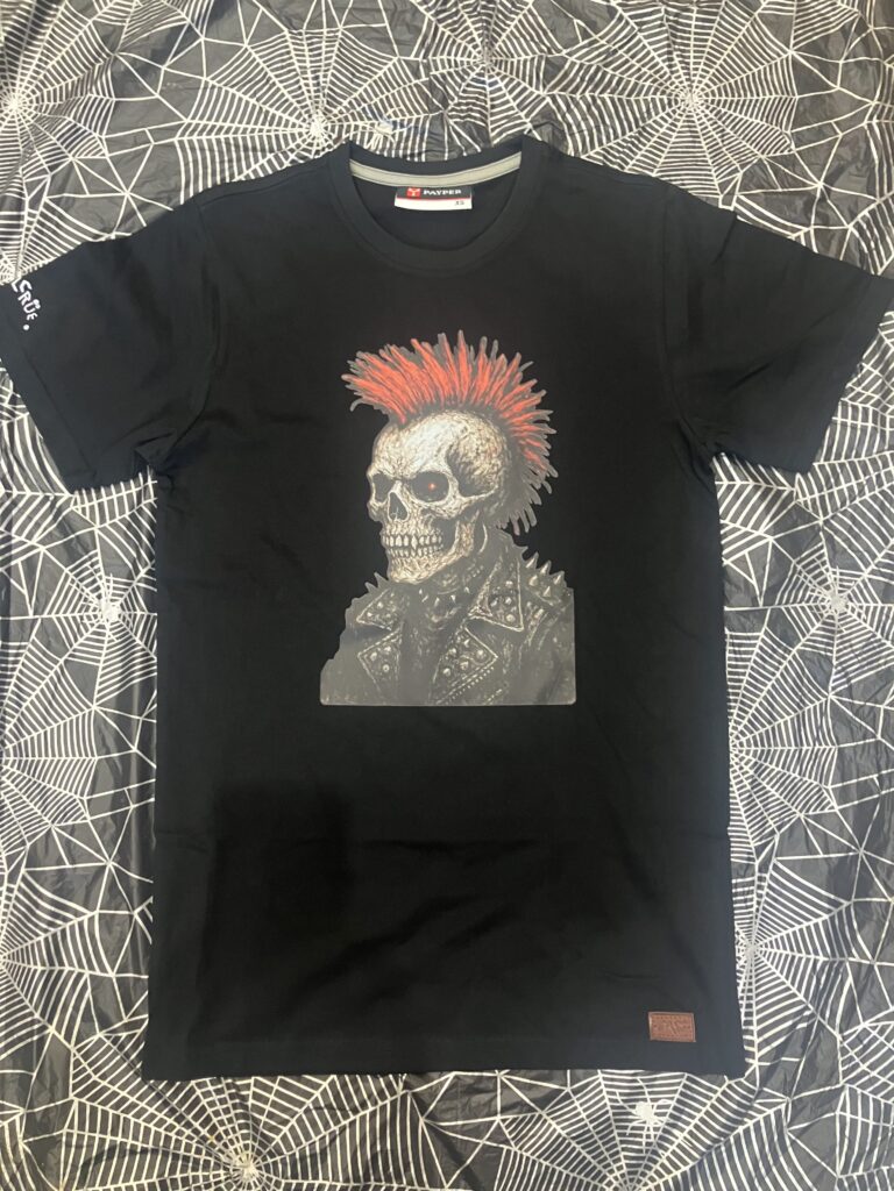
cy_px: 596
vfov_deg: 63.4
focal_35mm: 28
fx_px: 964
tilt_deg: -84.0
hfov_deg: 49.7
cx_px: 447
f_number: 1.8
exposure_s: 1/25
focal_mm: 3.99
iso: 320
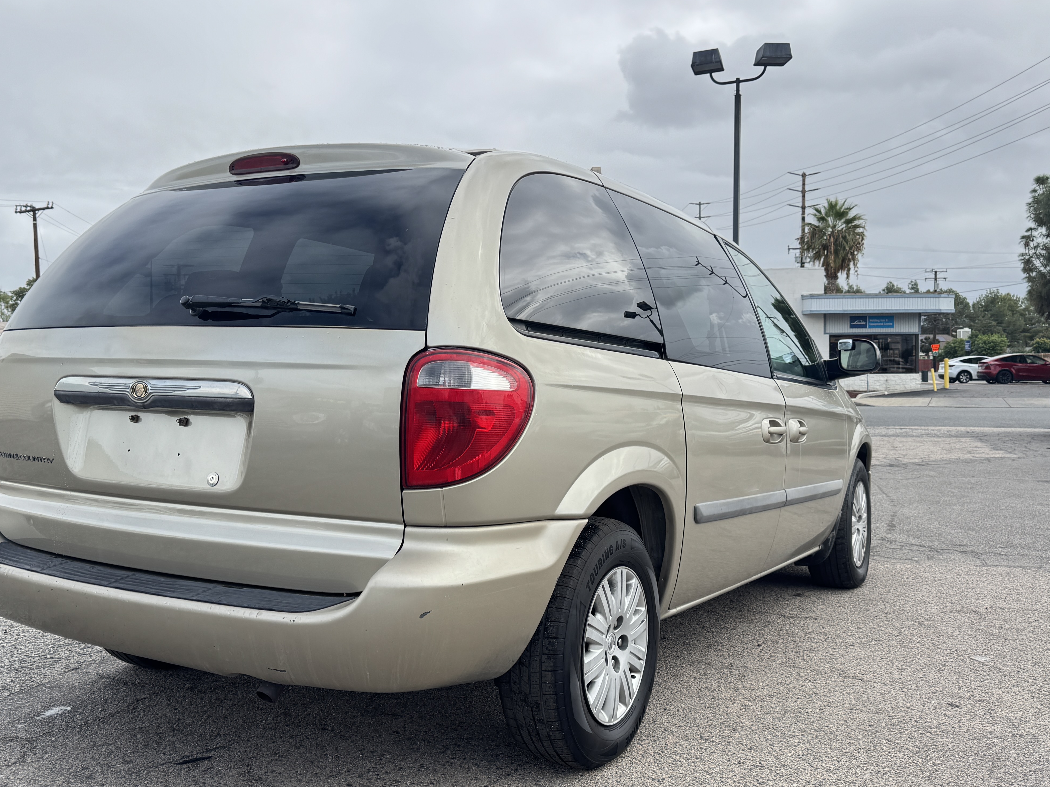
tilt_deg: -1.7
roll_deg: +0.1
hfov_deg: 52.5
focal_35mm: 35
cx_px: 454
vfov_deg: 40.7
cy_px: 399
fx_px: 1062
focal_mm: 6.76
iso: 80
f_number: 1.78
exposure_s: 1/1721
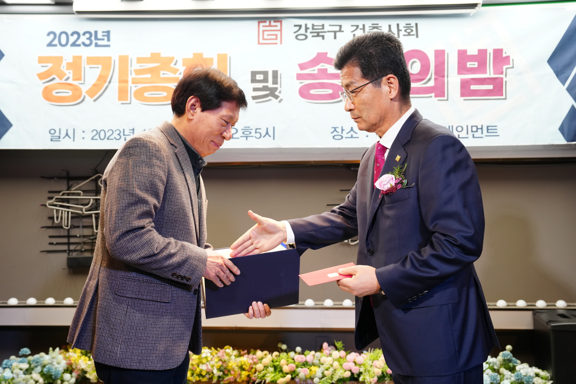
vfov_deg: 38.9
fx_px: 544
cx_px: 288
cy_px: 192
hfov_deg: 55.8
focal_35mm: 34
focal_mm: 34
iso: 1000
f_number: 4.5
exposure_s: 1/160
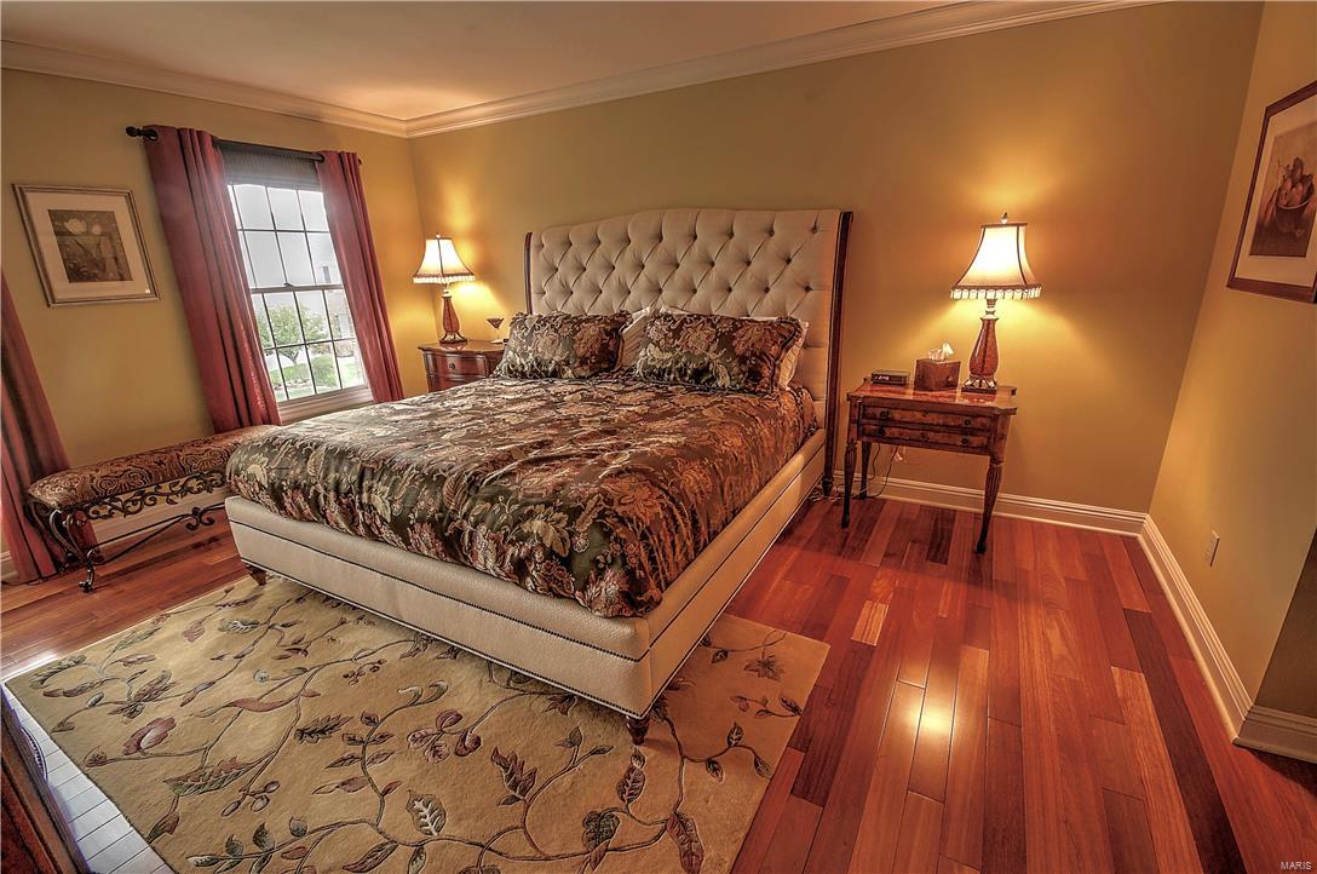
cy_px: 437
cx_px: 658
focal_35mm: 15
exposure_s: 1/3.33
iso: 800
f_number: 13
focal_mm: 10
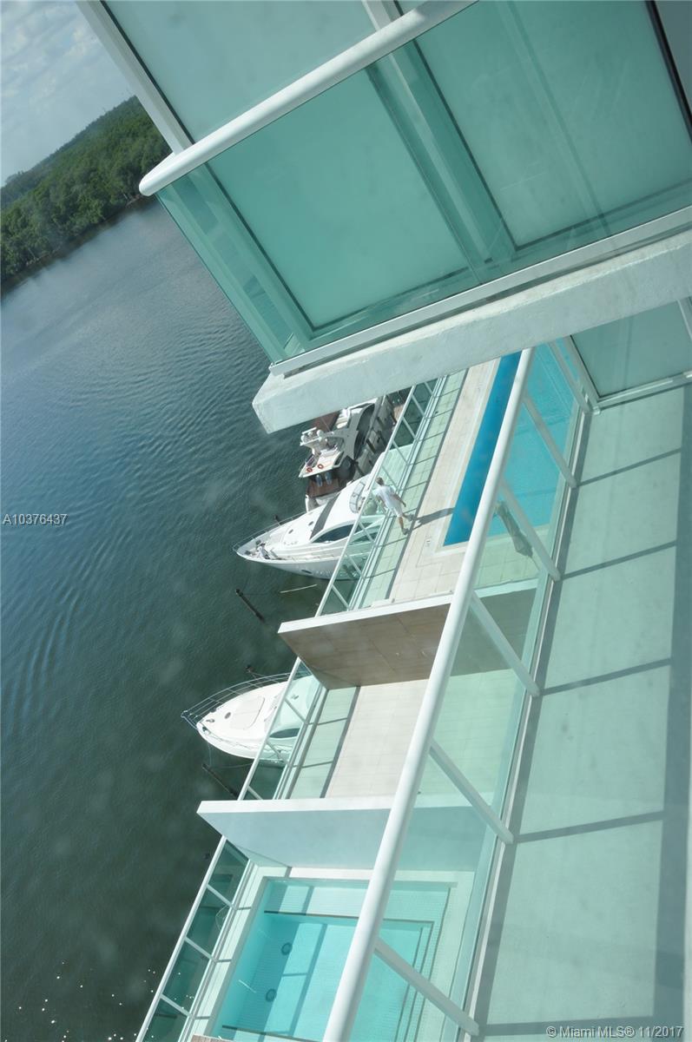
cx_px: 346
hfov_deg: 43.5
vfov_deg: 62.0
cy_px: 521
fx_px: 867
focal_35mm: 30
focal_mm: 20
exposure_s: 1/160
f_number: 13
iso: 200
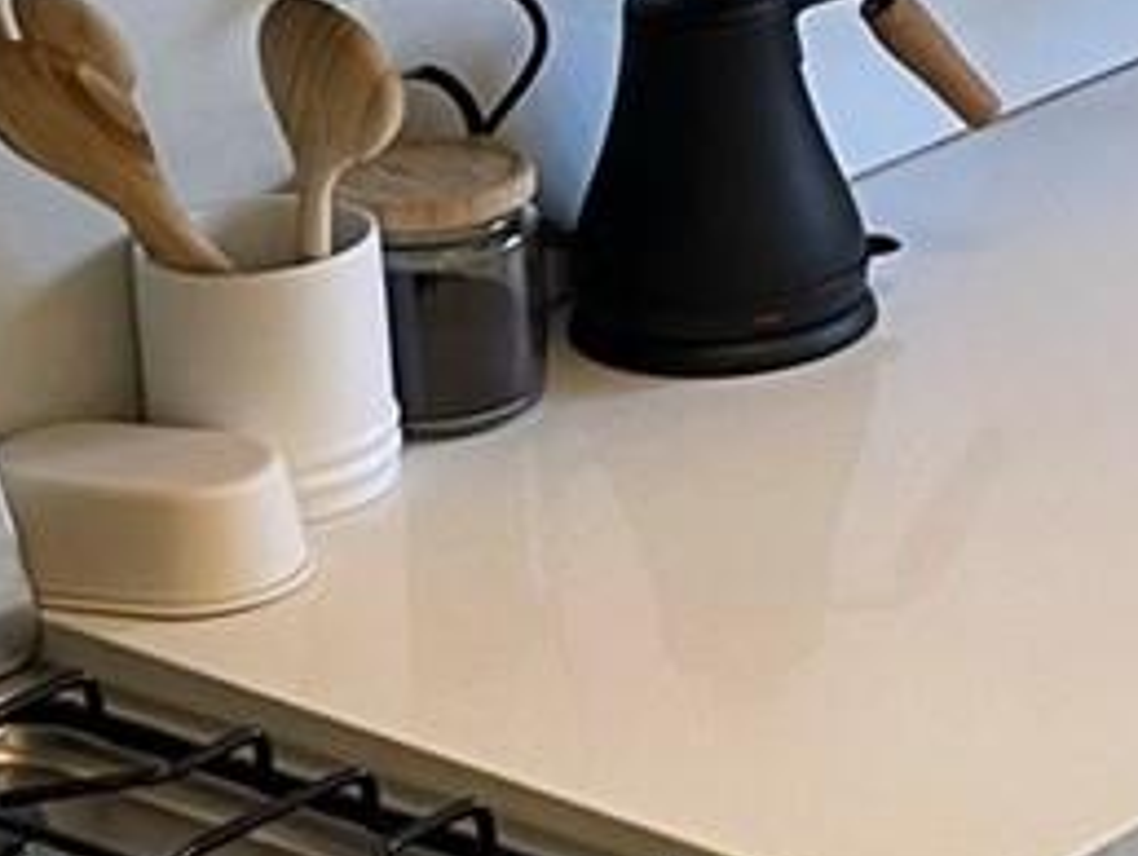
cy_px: -66
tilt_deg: -15.0
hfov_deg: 12.2
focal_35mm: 161
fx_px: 5298
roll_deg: +3.2
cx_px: 966
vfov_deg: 9.2
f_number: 1.6
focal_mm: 5.1
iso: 125
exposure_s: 1/71
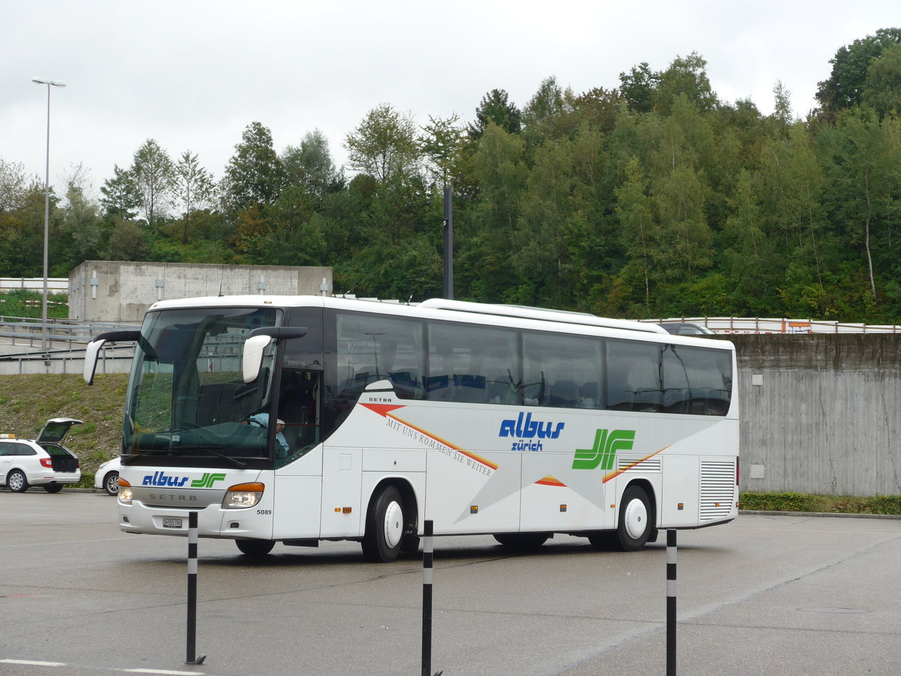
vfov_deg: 17.2
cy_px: 338
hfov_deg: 22.8
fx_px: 2238
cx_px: 450
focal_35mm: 86
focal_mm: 17
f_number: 4.5
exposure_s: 1/200
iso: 80
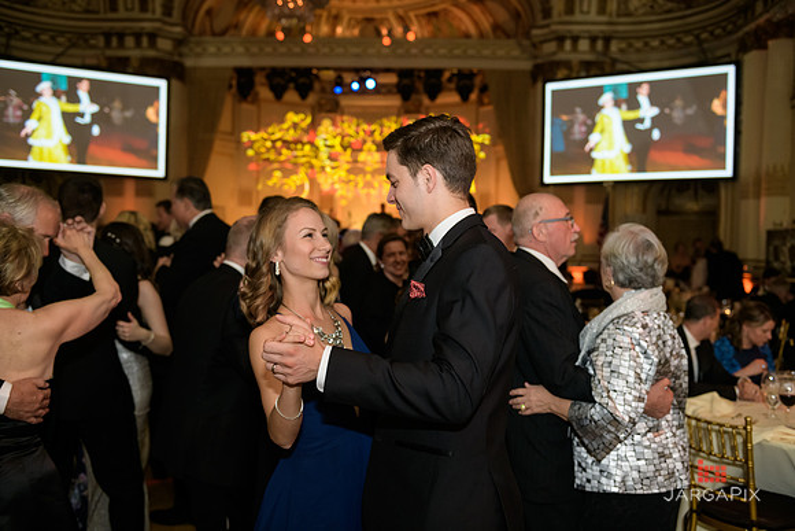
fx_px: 773
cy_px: 266
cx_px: 398
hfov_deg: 54.4
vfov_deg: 37.9
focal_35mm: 35
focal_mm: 35
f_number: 3.2
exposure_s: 1/100
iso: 1600
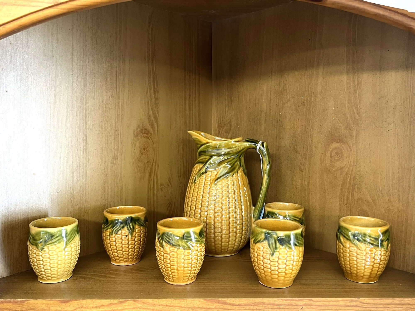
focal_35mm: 32
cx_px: 208
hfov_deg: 56.8
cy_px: 156
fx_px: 384
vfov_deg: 44.2
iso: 200
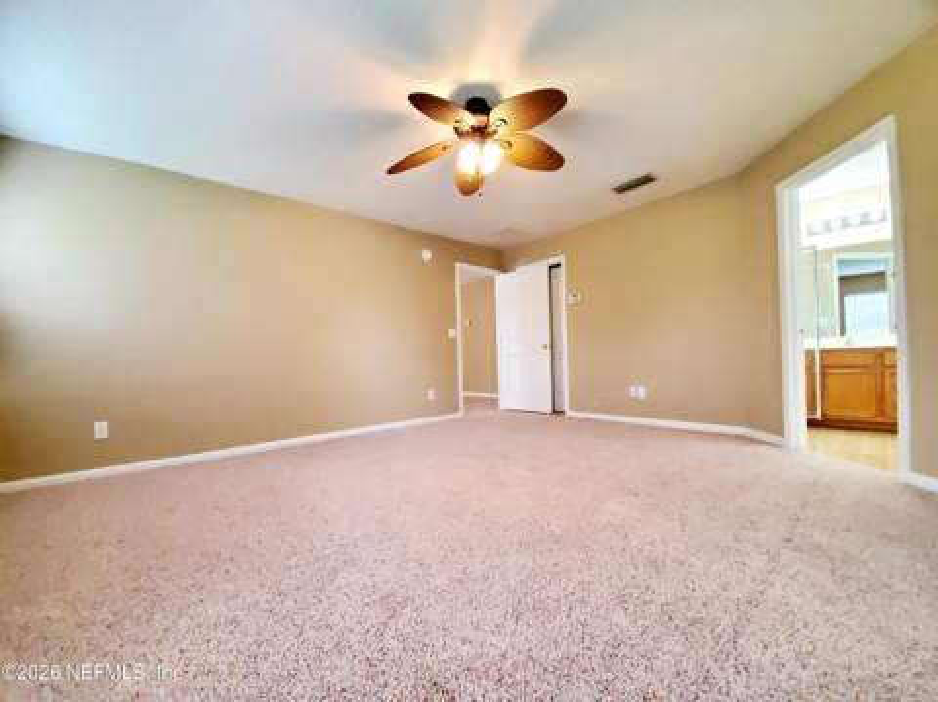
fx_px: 352
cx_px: 469
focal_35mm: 13
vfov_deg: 89.8
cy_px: 351
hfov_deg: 106.2
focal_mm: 1.8
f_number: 2.2
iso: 640
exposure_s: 1/59.2
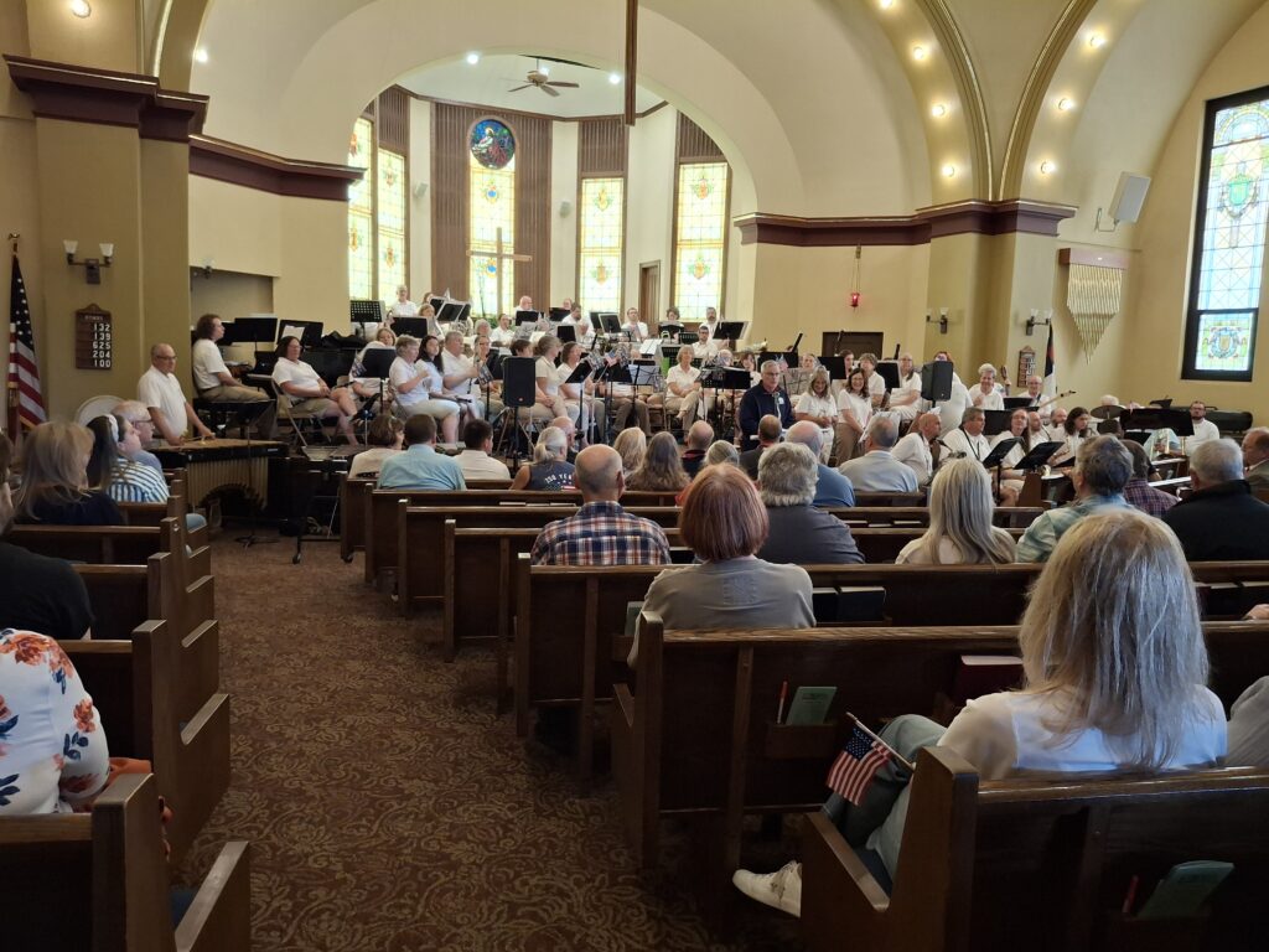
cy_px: 476
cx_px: 634
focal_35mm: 25
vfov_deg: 54.9
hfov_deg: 69.4
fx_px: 916
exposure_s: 1/60
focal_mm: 4.69
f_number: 1.8
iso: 320
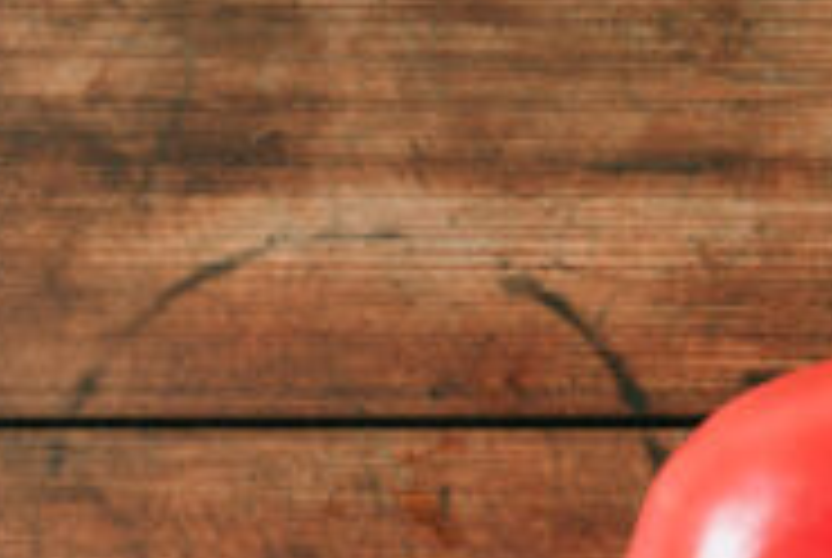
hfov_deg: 12.3
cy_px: 740
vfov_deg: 8.4
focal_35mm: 162
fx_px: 3750
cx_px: 1030
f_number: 10
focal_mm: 50
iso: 50
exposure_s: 1/40
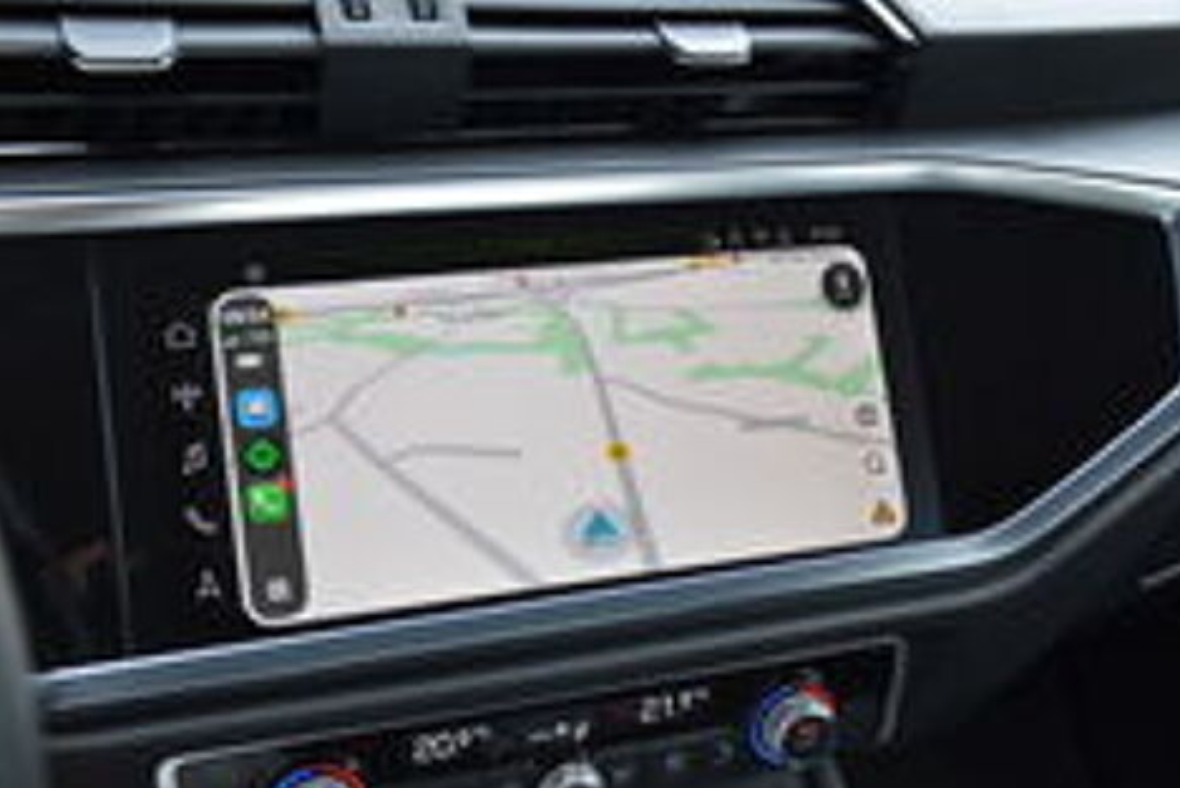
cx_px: 594
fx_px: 1508
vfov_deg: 29.3
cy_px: 399
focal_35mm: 46
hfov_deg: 42.7
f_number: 4.5
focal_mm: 30
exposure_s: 1/80
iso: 400
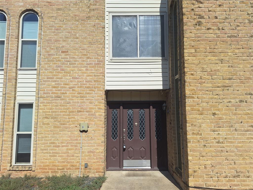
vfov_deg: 58.9
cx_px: 126
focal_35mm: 23
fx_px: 168
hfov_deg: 73.9
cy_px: 95
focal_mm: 5.54
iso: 40
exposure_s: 1/3906
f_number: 1.8
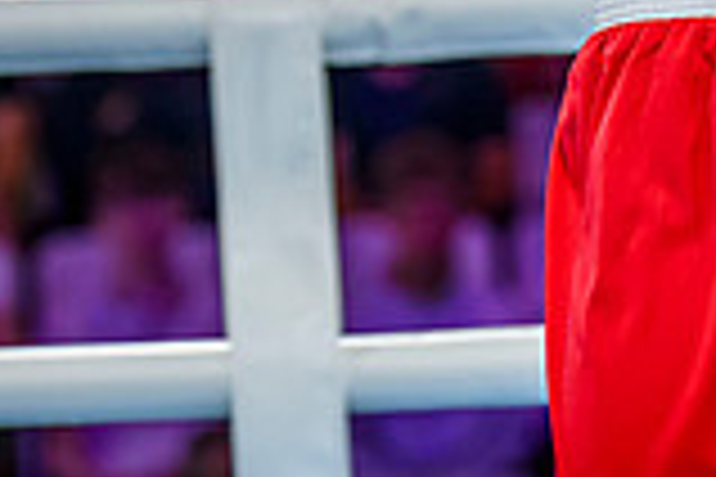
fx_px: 8949
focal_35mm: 450
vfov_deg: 3.0
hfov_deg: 4.6
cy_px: -541
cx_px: 883
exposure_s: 1/1600
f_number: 3.2
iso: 2500
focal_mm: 89
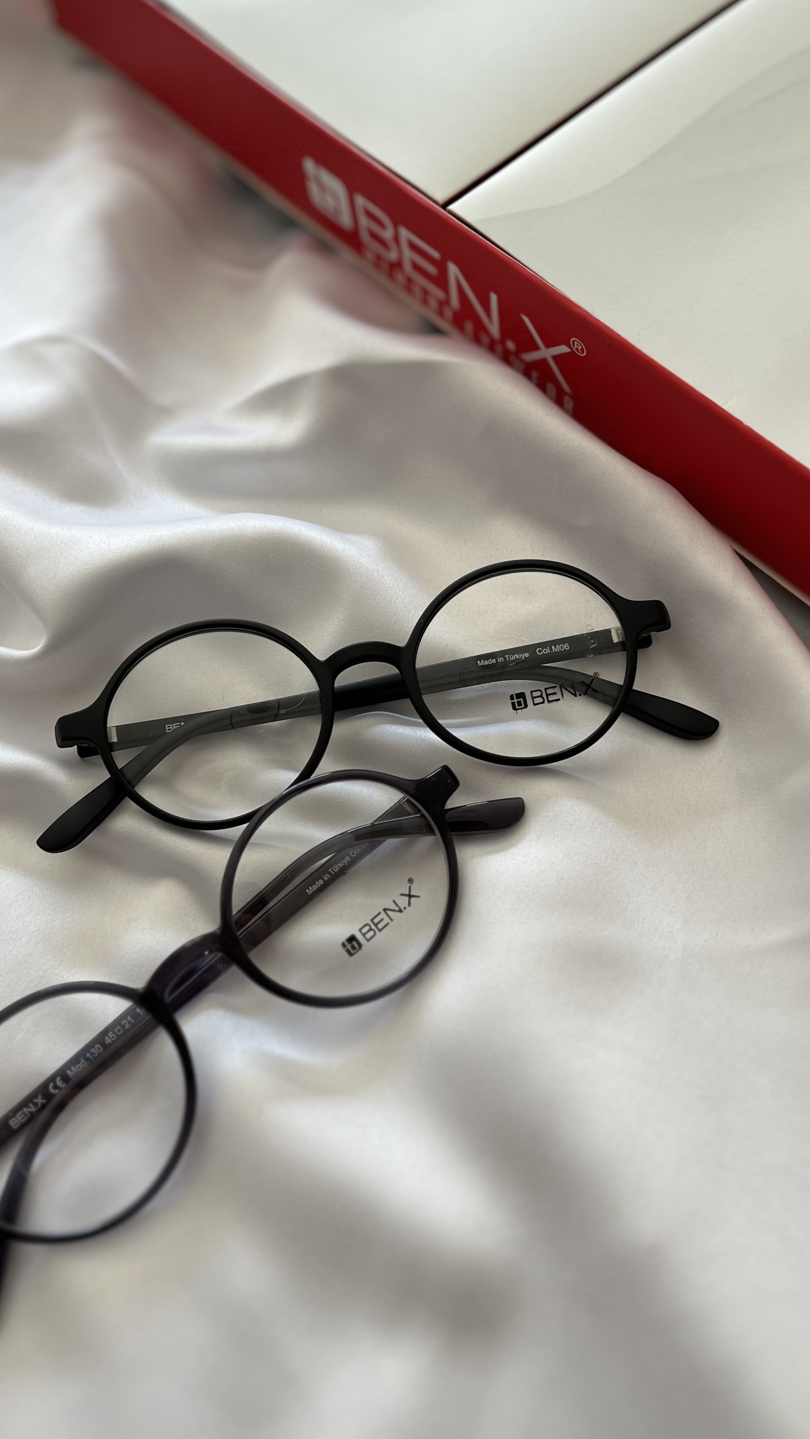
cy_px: 732
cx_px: 392
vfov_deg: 59.5
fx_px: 1260
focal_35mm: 33
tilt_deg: -61.8
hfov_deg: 35.6
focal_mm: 5.1
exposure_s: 1/122
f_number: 1.6
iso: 50
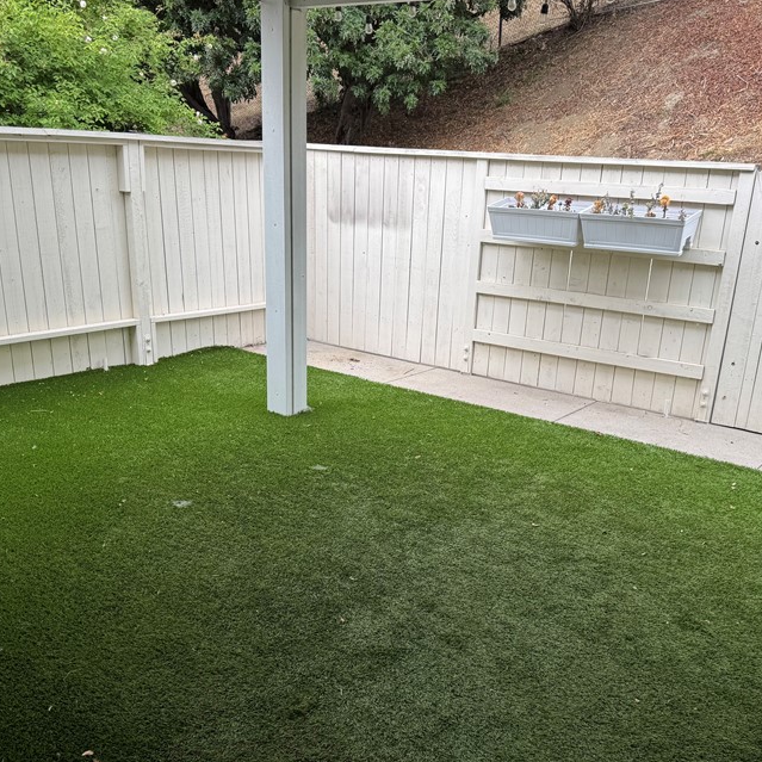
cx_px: 390
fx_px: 847
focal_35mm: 34
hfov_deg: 48.4
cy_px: 439
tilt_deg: -20.1
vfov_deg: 48.3
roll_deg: -1.8
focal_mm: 6.76
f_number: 1.78
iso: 80
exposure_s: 1/864
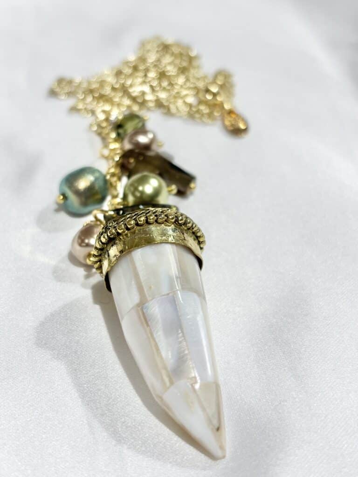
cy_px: 238
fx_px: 717
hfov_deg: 28.0
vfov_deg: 36.8
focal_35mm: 52
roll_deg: +1.7
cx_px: 179
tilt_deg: -43.3
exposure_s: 1/213
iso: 32
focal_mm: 5.96
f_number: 1.6
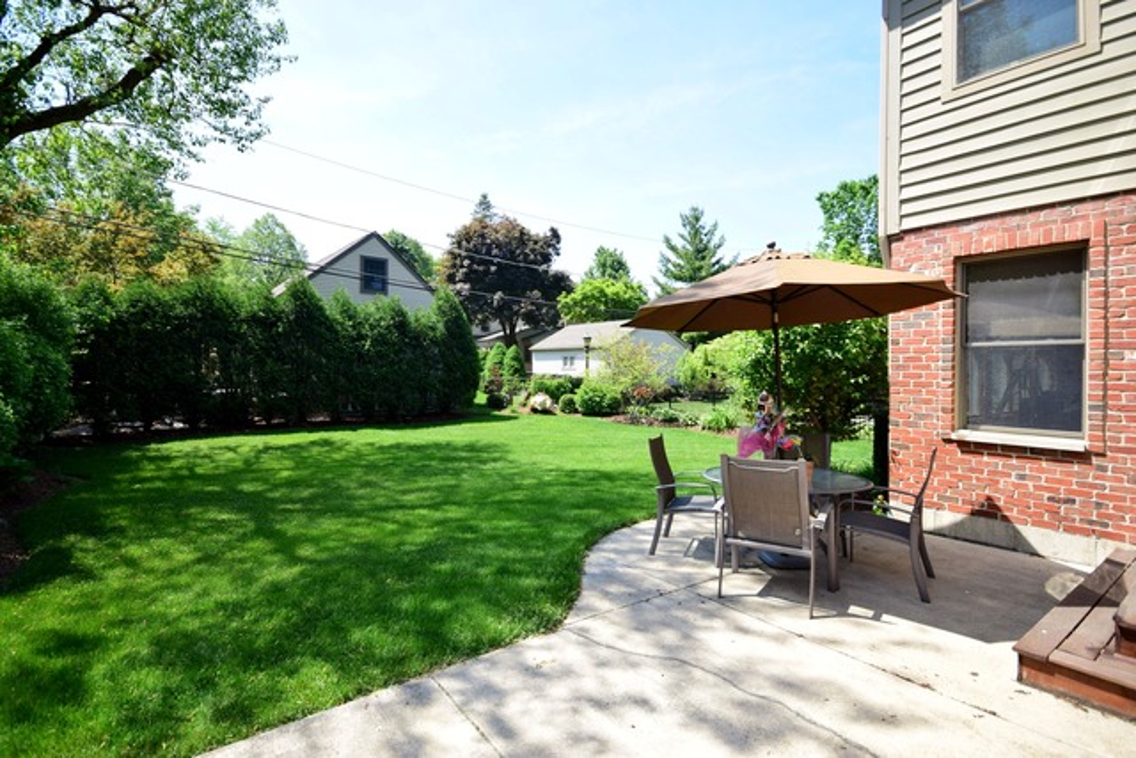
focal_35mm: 17
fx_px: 544
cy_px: 379
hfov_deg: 92.4
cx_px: 568
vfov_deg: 69.7
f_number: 8
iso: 160
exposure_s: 1/200
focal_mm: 11.5
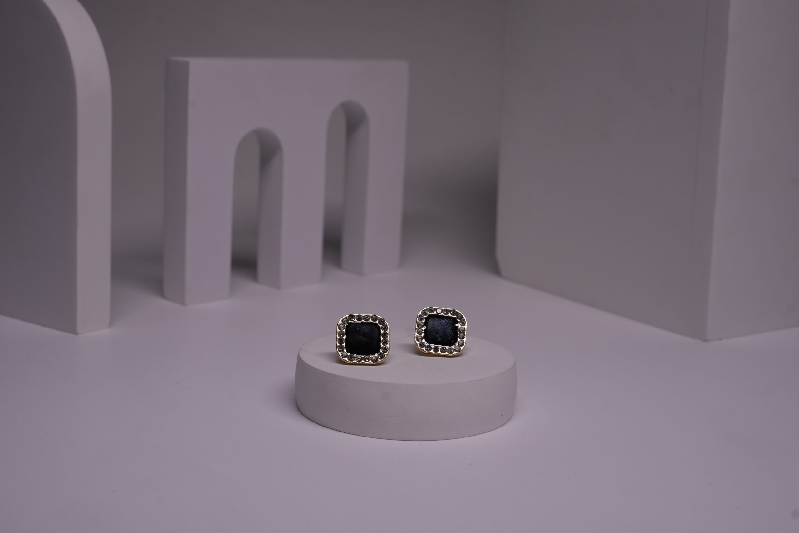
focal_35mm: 52
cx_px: 400
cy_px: 266
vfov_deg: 26.0
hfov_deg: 38.2
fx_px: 1154
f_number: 10
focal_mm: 35
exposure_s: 1/100
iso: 320
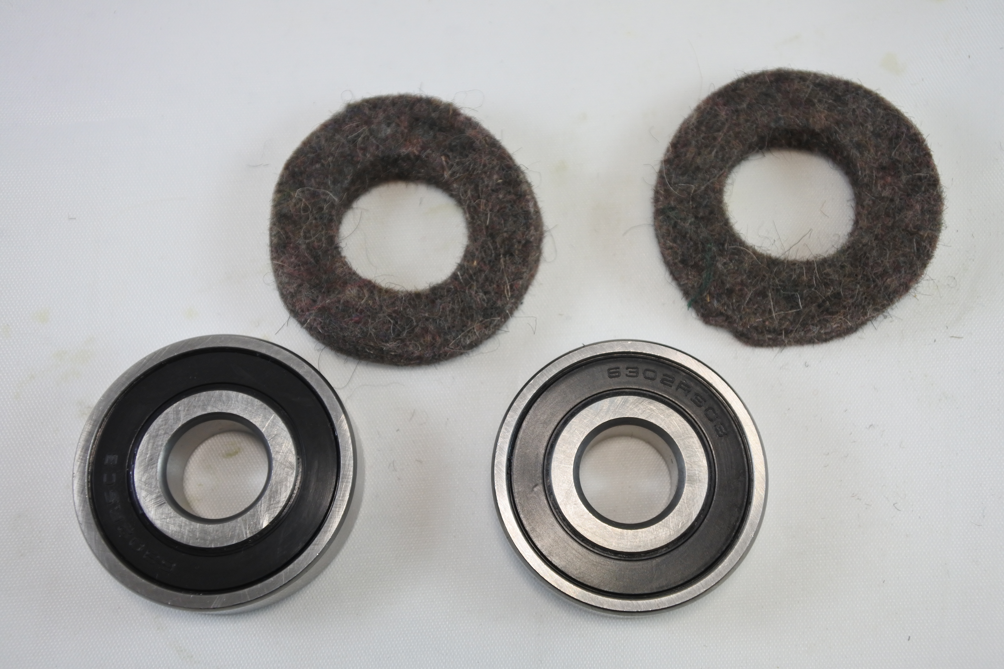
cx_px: 502
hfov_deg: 40.3
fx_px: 1366
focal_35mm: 49
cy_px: 334
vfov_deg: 27.5
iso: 400
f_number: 4.5
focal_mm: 18.4
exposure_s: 1/200
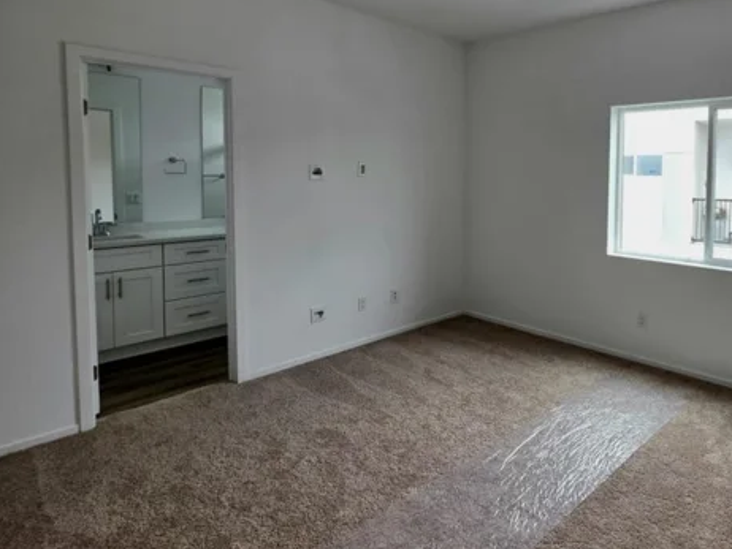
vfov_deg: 62.2
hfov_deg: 74.4
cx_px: 532
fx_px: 444
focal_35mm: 21
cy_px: 190
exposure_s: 1/120
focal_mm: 2.2
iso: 20
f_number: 1.9
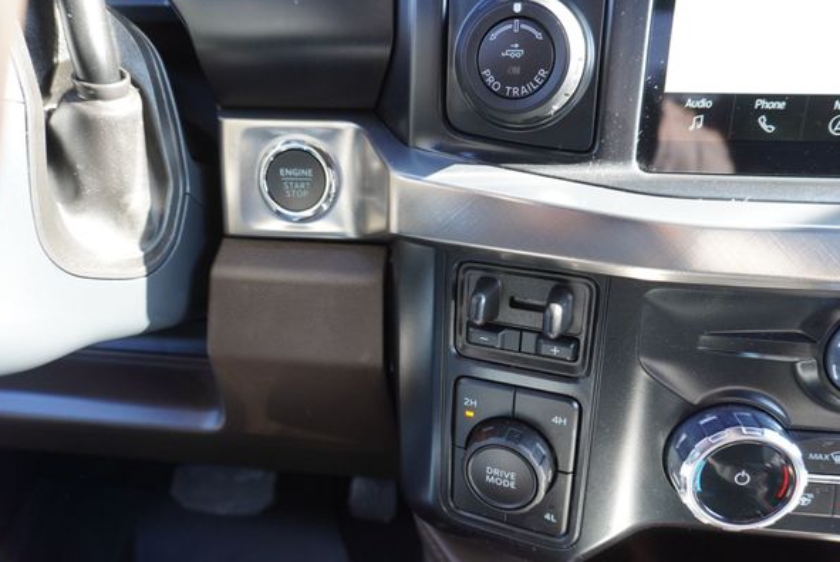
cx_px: 418
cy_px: 275
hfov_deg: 69.4
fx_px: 607
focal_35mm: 26
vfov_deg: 49.6
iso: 400
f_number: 4
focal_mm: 16
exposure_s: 1/60
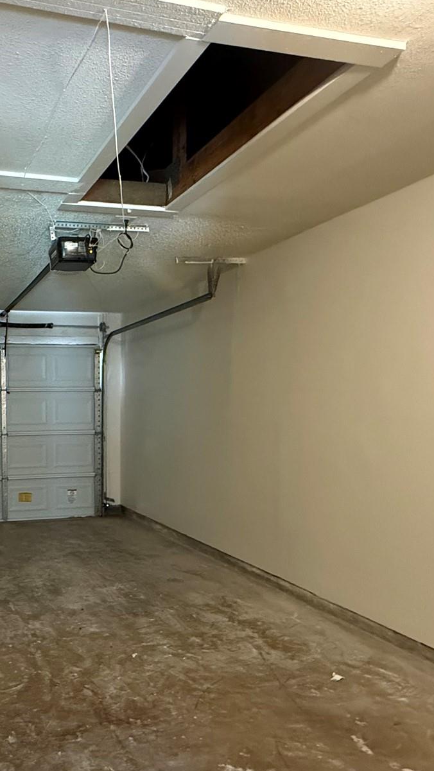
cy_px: 435
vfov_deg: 71.6
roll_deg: +0.2
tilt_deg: -3.2
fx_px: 532
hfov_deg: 40.1
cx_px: 21
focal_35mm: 26
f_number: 2.2
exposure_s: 1/60
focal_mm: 2.22
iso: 1000
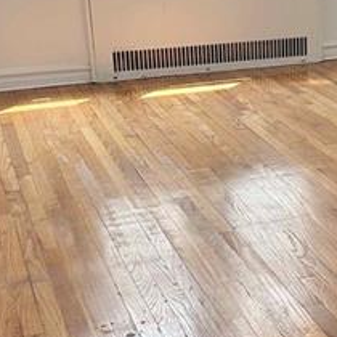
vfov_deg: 20.6
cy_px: 156
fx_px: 925
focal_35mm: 84
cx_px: 315
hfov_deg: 20.2
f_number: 1.5
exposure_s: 1/121
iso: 64
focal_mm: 5.7
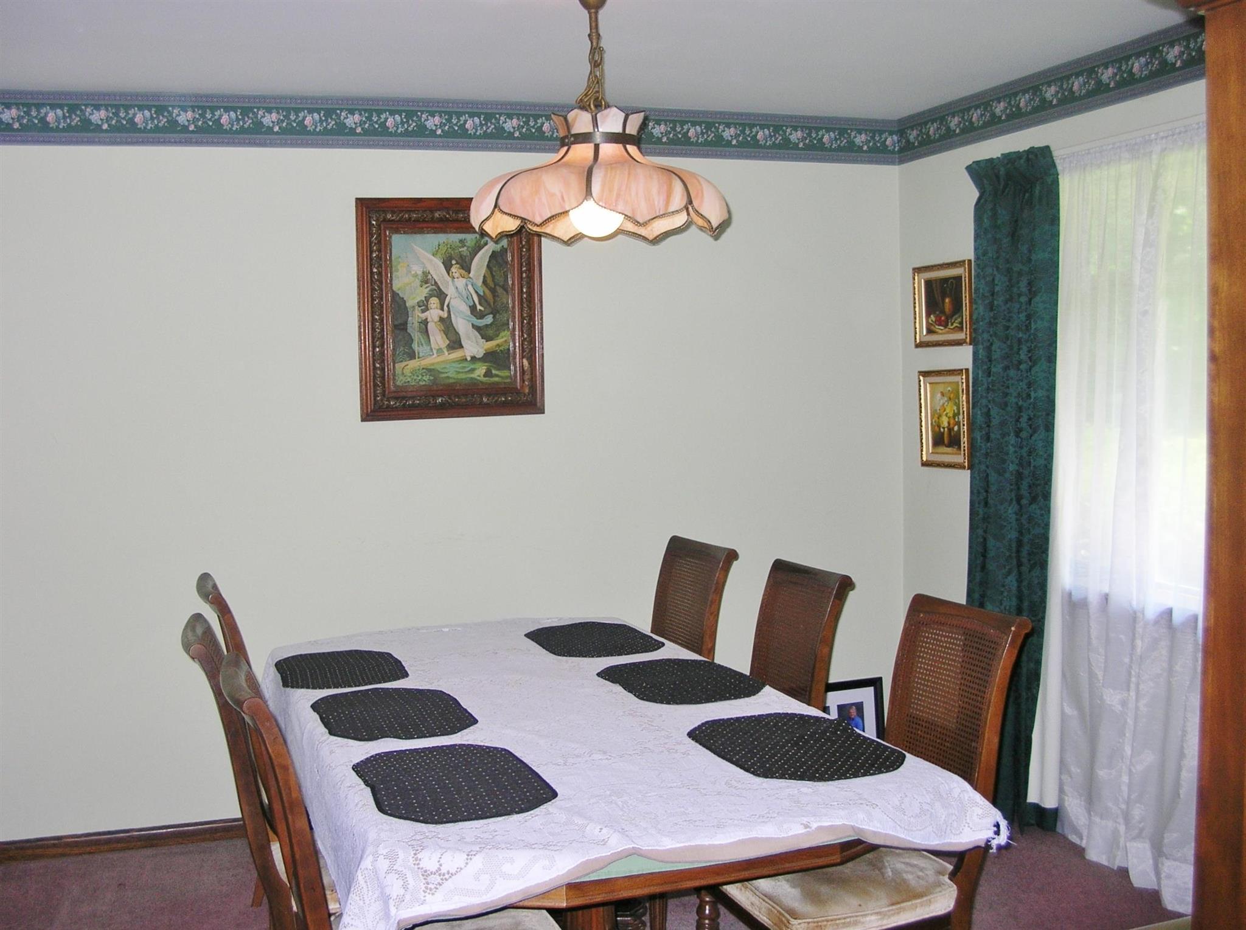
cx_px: 623
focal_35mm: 36
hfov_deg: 51.4
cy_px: 465
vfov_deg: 39.5
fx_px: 1294
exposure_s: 1/60.1
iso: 53
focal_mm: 6
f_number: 2.7
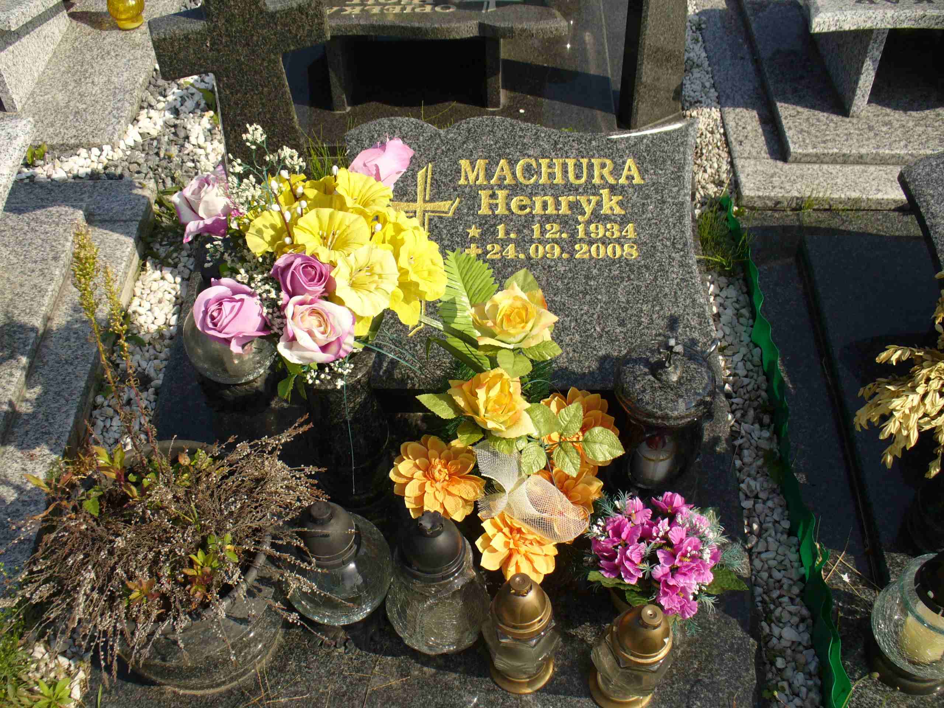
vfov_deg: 38.7
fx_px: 1009
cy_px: 354
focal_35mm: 37
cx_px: 472
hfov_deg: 50.1
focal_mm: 6.1
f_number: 5.6
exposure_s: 1/320
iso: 80
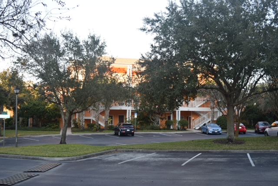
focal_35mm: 45
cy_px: 93
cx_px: 139
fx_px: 348
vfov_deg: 29.9
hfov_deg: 43.6
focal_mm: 30
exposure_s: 1/125
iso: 220
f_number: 5.6
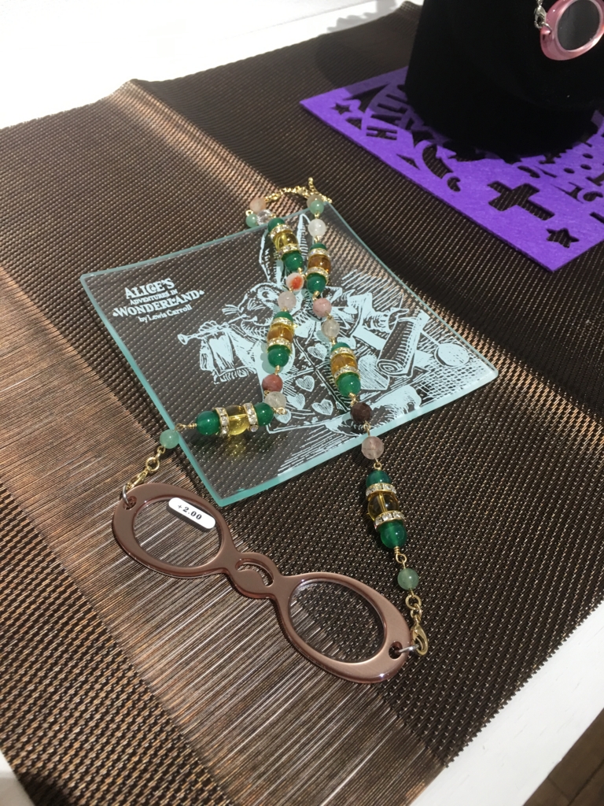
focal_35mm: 29
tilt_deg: -50.6
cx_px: 302
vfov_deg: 61.7
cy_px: 403
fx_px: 675
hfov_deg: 48.2
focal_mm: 4.15
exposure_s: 1/30
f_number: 2.2
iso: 40
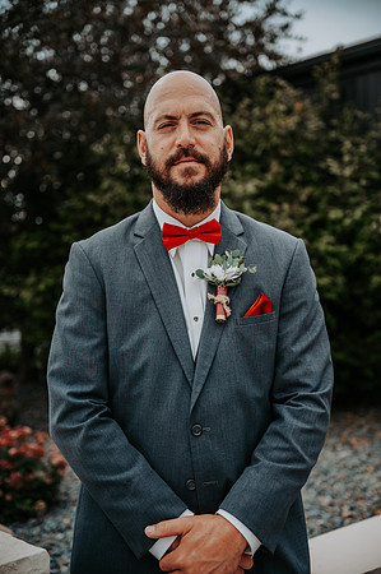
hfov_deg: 25.5
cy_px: 287
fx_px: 843
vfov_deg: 37.6
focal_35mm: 53
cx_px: 190
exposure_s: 1/1000
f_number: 2.8
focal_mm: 53
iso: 200
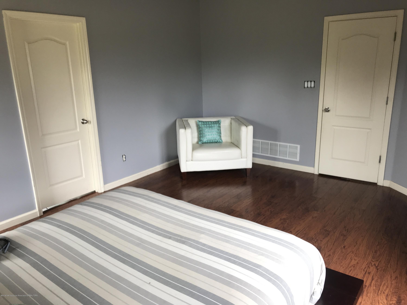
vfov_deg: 49.7
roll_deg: +0.7
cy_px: 152
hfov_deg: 63.4
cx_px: 204
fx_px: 329
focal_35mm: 28
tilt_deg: -17.7
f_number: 1.8
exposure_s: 1/60
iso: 25
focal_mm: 3.99
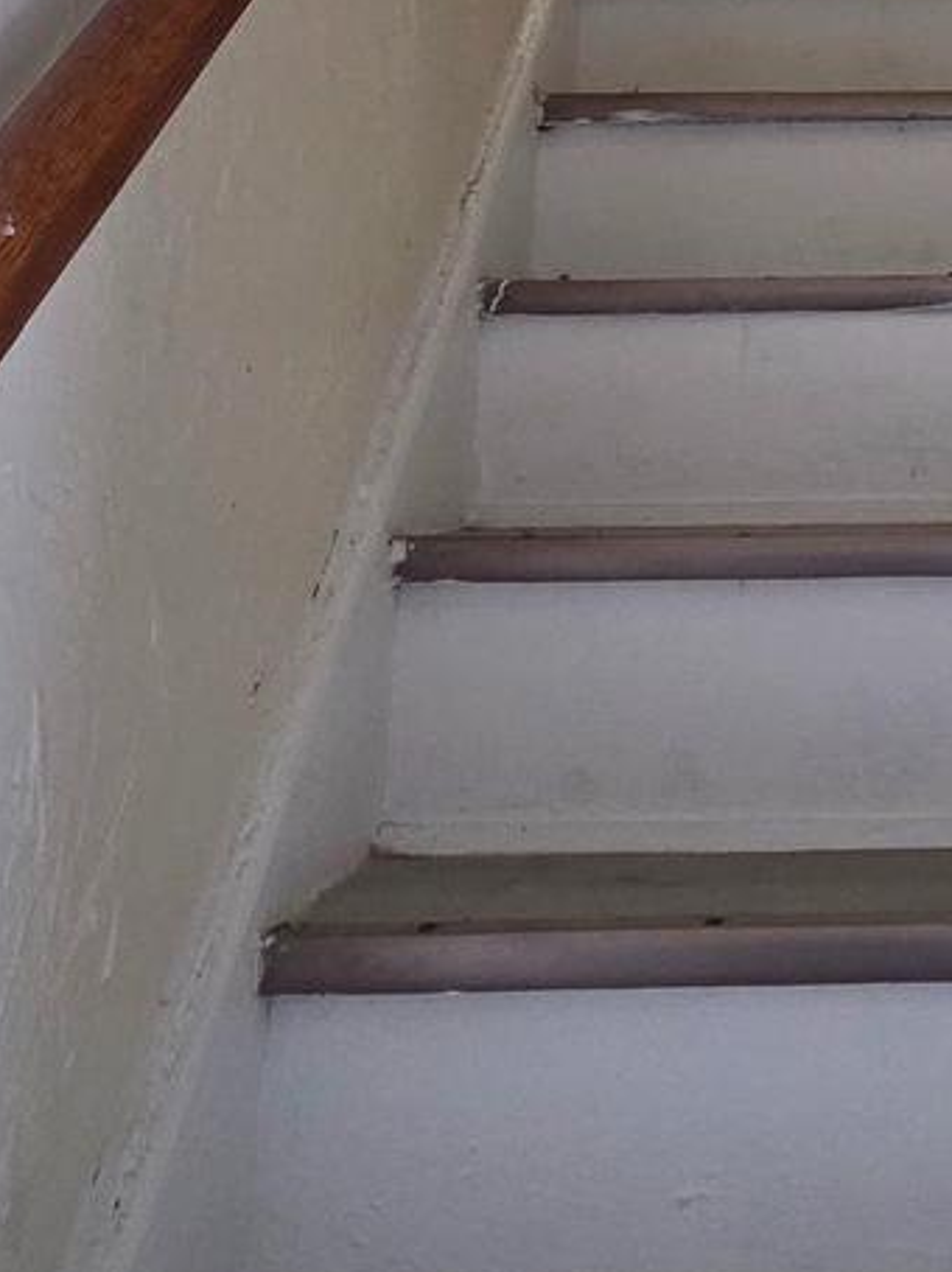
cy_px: -76
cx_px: 930
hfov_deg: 30.7
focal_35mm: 44
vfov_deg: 37.1
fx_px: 1615
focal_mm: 2.2
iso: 250
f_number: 2.2
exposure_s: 1/120
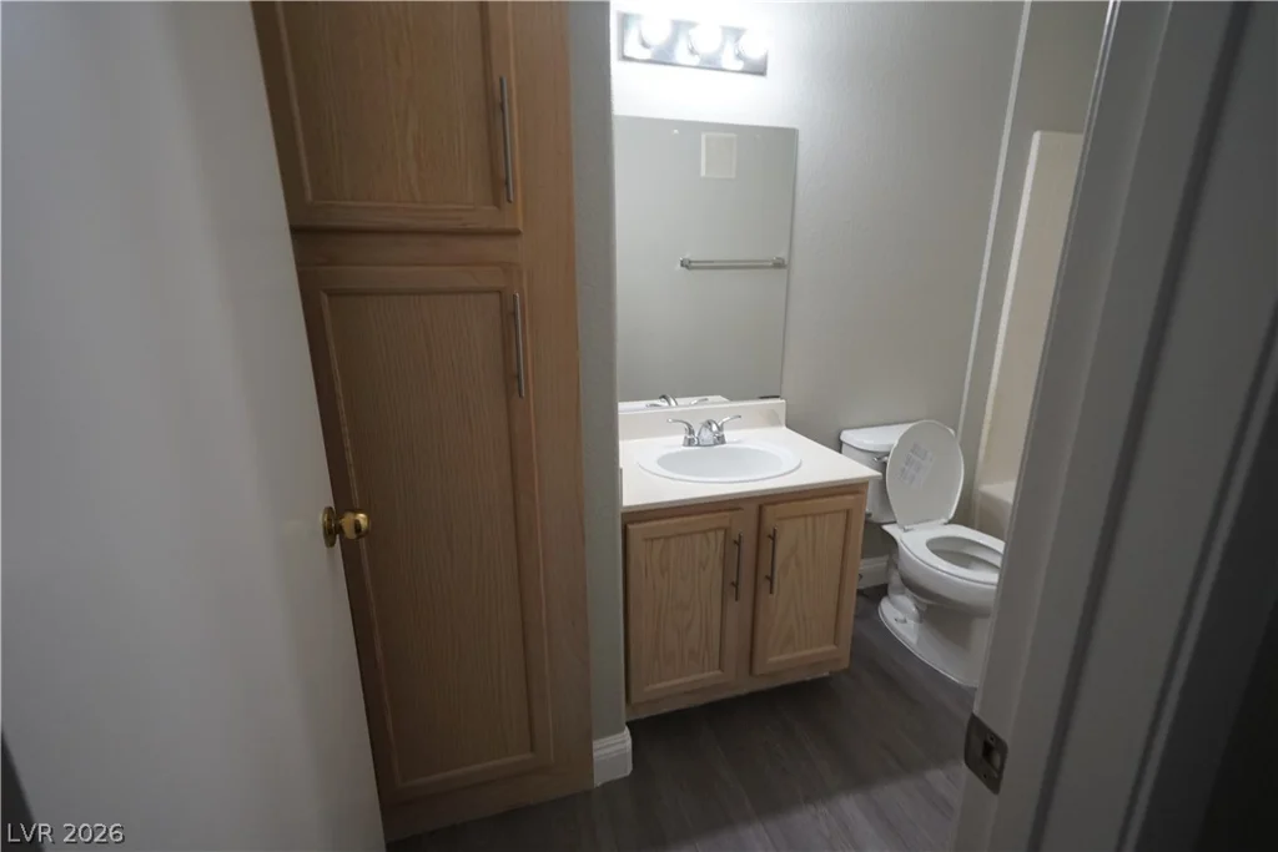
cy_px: 426
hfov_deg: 96.7
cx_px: 639
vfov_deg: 73.8
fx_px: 568
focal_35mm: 16
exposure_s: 1/13
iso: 1000
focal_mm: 16
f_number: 11
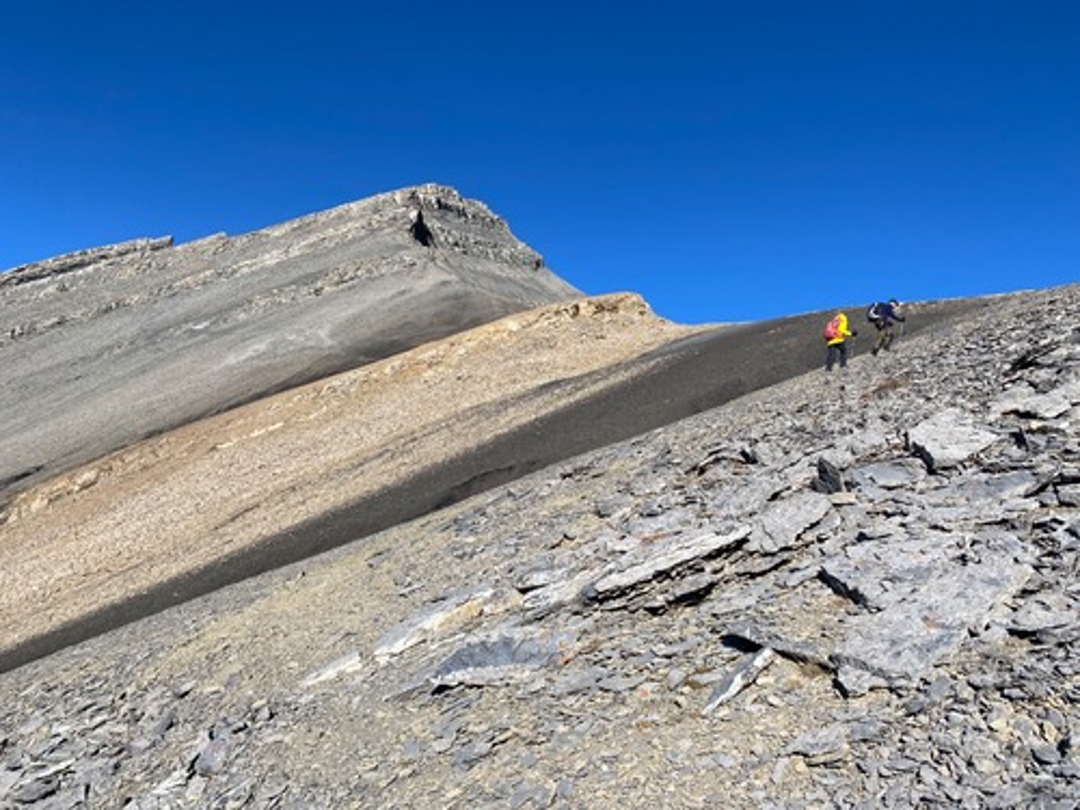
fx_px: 811
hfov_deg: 67.3
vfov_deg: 53.1
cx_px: 540
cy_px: 405
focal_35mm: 26
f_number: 1.8
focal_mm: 4.25
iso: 32
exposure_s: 1/3300
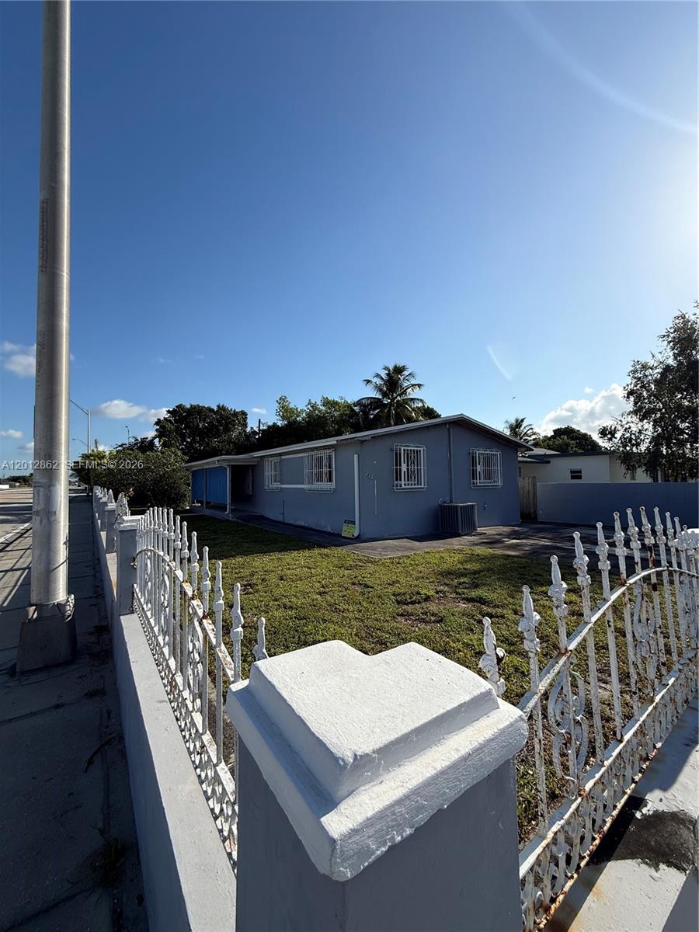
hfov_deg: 85.7
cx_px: 350
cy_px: 466
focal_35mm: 14
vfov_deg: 102.1
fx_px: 377
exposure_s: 1/2717
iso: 50
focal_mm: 2.22
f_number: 2.2
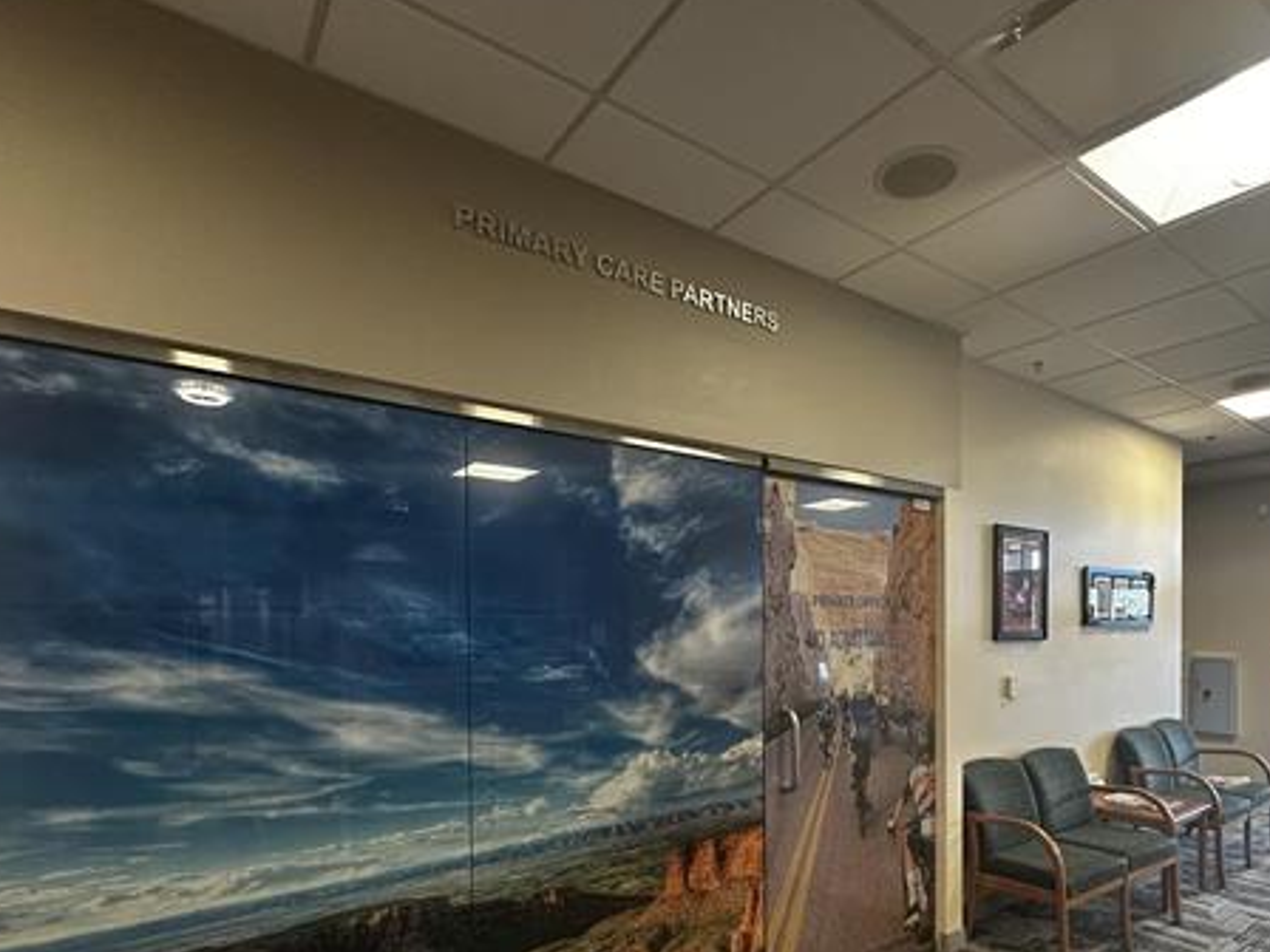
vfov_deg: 64.1
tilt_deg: -1.3
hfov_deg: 81.3
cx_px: 726
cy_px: 640
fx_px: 734
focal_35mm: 20
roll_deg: -0.2
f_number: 2.2
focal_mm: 2.22
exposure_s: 1/60
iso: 500
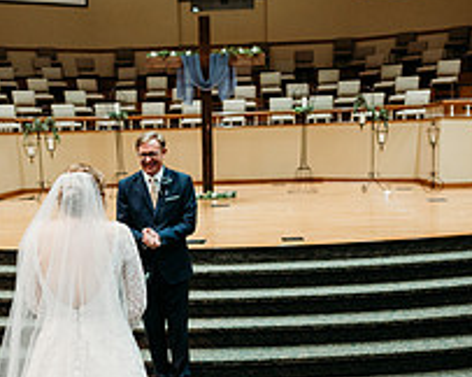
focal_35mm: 50
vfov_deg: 29.9
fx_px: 698
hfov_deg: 37.3
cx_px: 198
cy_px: 268
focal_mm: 24
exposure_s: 1/125
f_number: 1.8
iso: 2000
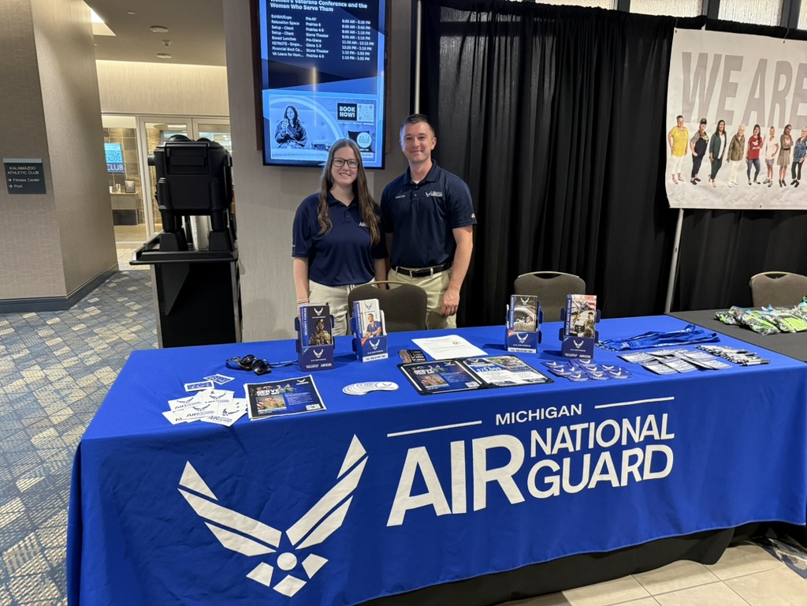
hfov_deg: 71.6
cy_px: 303
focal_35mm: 24
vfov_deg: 56.8
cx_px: 404
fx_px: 560
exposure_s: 1/60
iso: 500
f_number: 1.78
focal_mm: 6.76
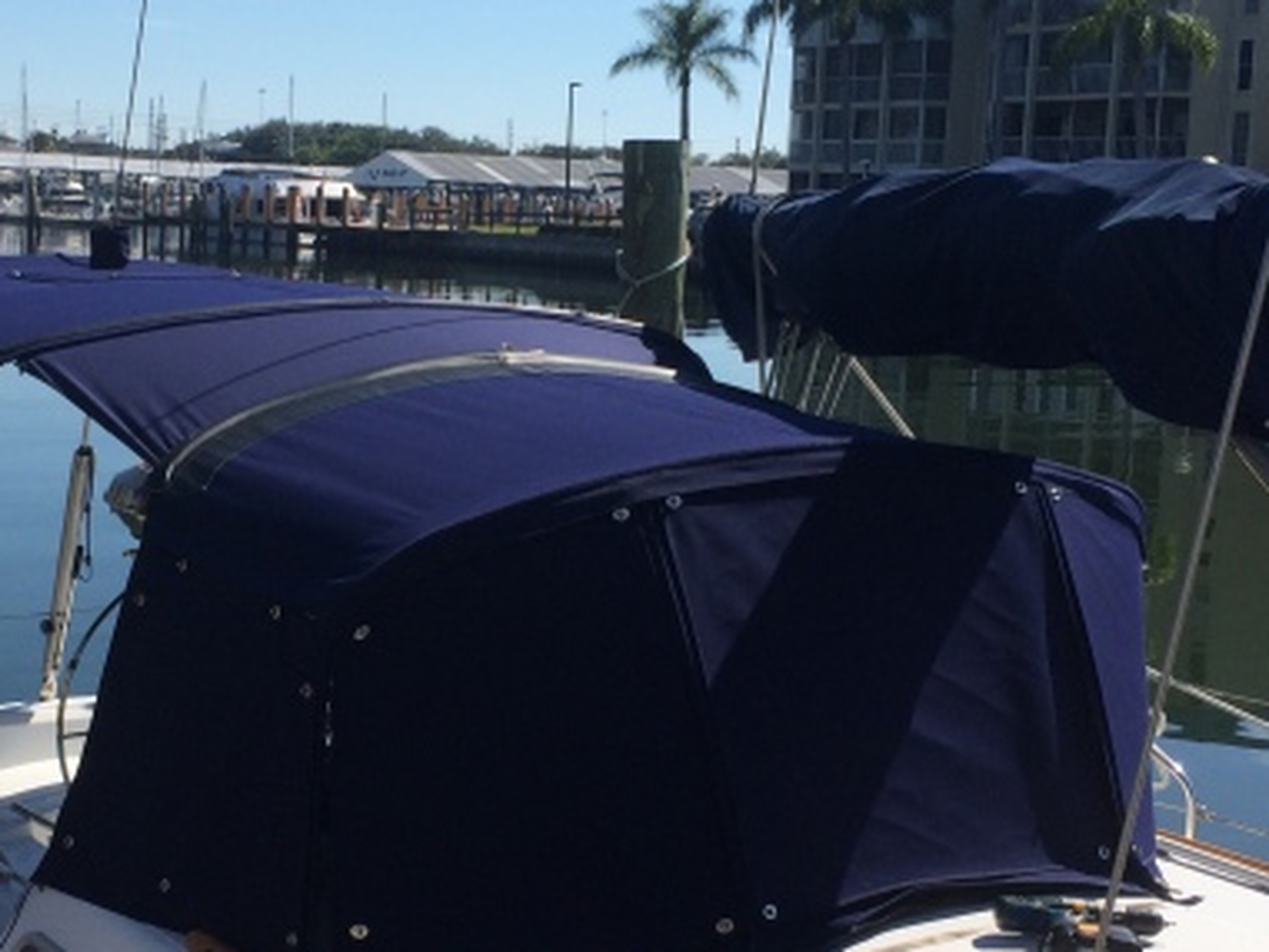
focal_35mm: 63
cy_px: 456
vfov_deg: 23.3
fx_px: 2310
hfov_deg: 30.5
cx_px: 443
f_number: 2.2
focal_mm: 4.12
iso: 40
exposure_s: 1/2415
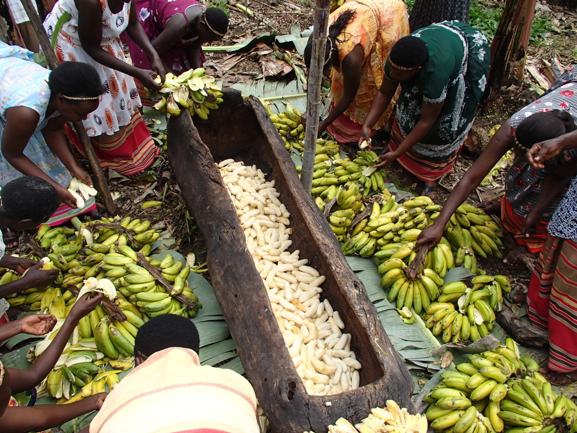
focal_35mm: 28
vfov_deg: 49.7
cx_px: 288
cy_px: 216
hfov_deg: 63.4
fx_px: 467
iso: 100
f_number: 3.9
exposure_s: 1/250
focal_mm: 5
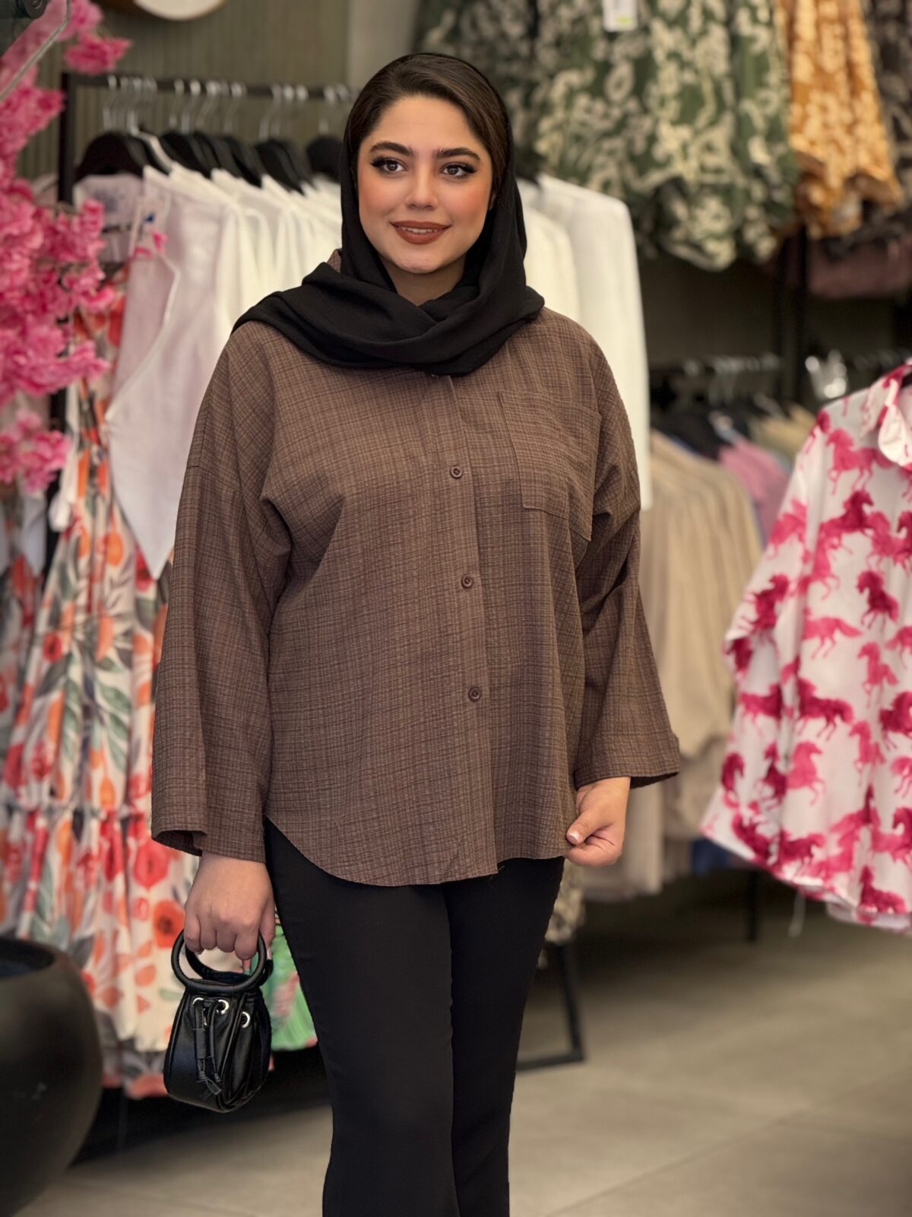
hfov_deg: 12.3
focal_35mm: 120
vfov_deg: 16.4
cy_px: 608
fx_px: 4215
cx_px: 456
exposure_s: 1/100
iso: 200
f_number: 2.8
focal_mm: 15.66
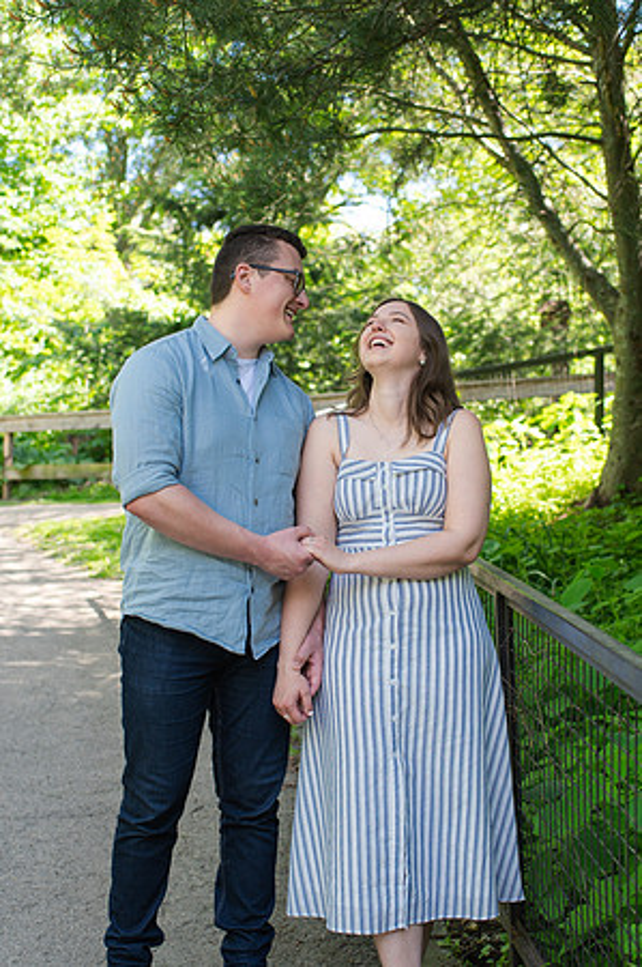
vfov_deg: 36.3
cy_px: 470
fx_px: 1474
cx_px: 330
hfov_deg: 24.6
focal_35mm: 55
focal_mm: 35
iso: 250
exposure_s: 1/400
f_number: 3.2
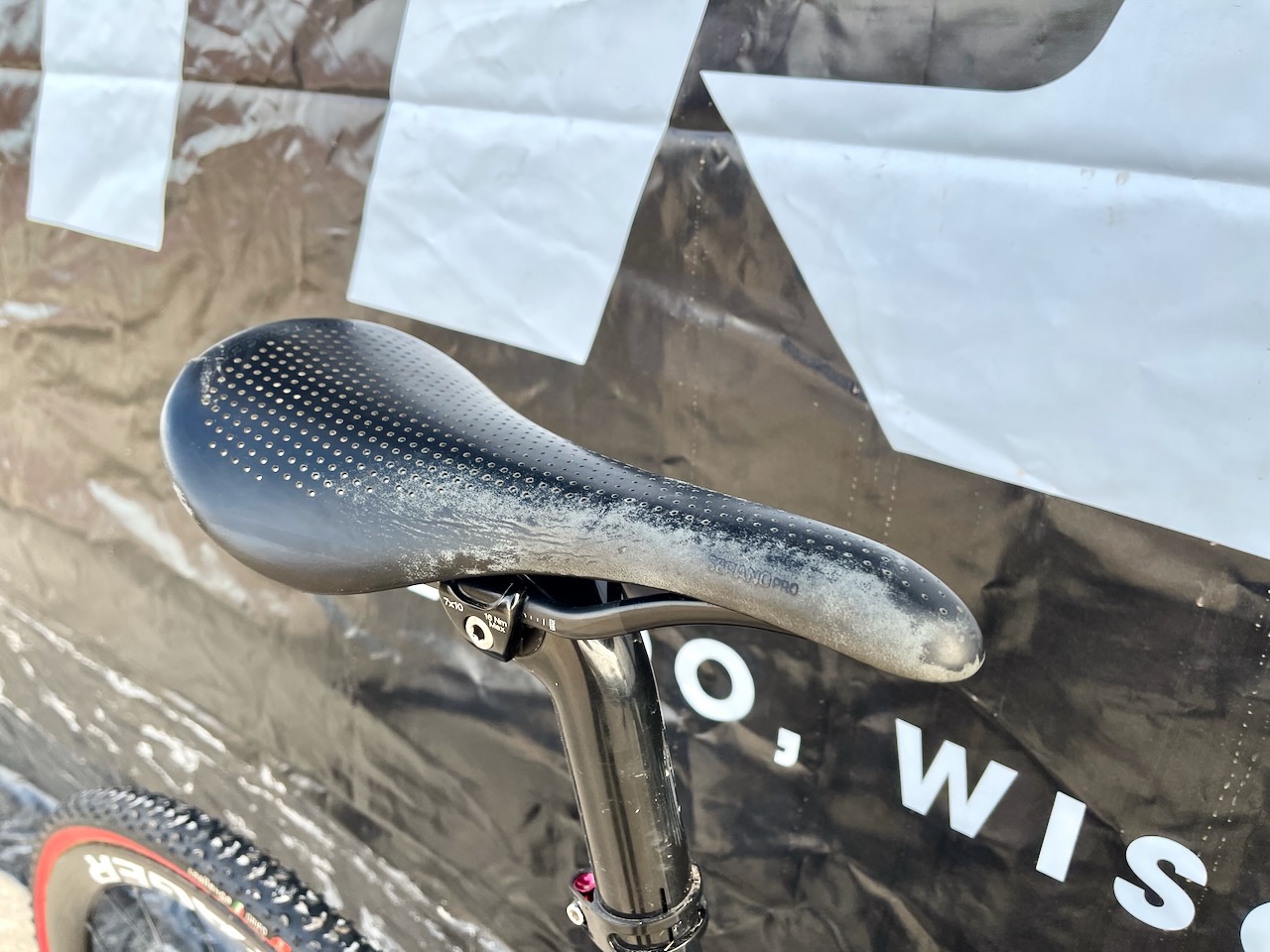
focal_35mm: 26
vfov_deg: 53.1
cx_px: 635
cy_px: 476
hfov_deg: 67.3
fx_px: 954
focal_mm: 5.1
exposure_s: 1/448
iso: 32
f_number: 1.6
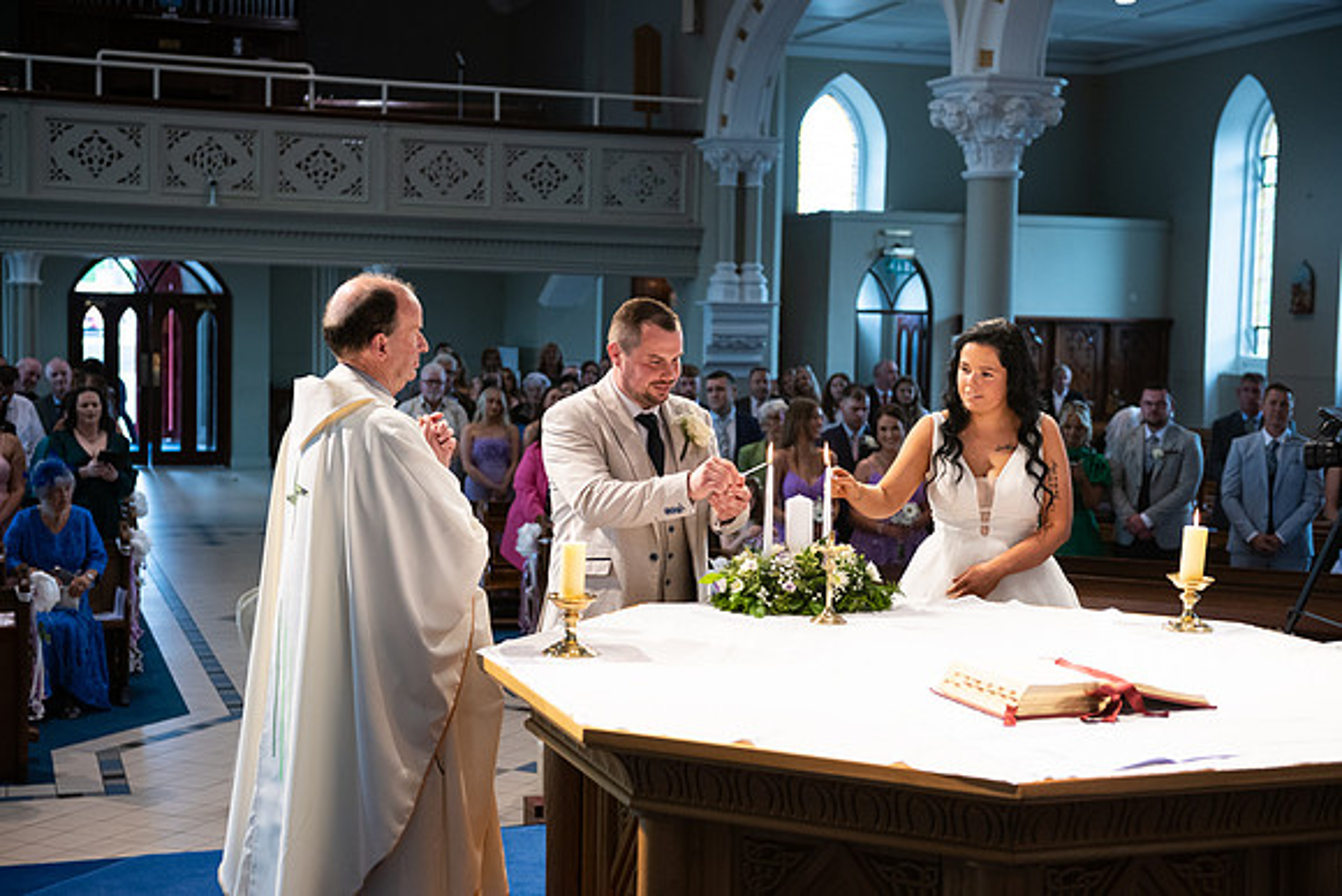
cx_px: 671
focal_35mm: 52
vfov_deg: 26.0
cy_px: 448
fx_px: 1939
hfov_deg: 38.2
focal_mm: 52
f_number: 3.5
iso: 800
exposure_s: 1/160
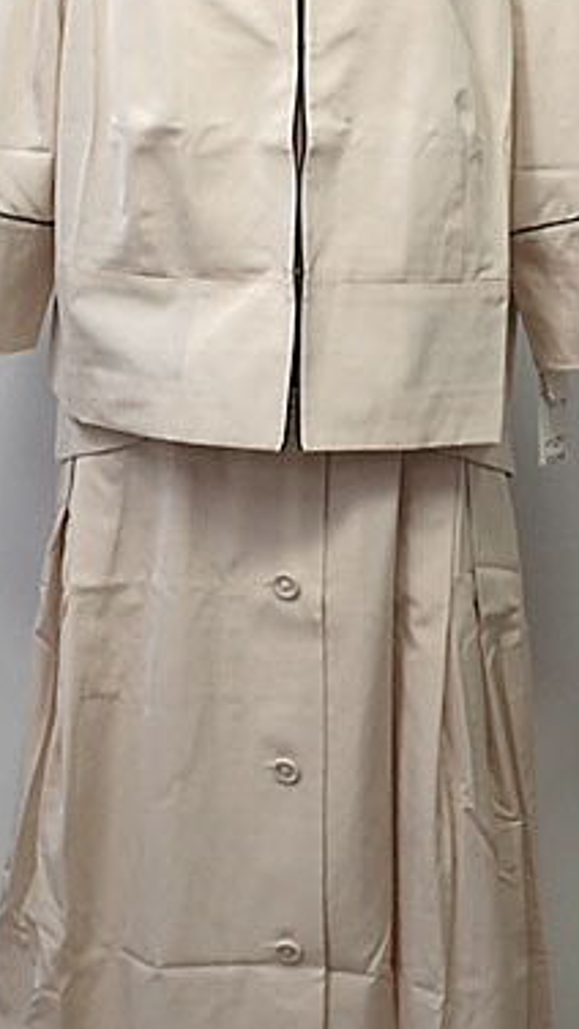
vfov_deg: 25.0
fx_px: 2320
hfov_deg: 14.2
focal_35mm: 85
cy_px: 398
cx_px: 276
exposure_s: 1/100
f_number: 3.1
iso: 200
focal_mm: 8.41
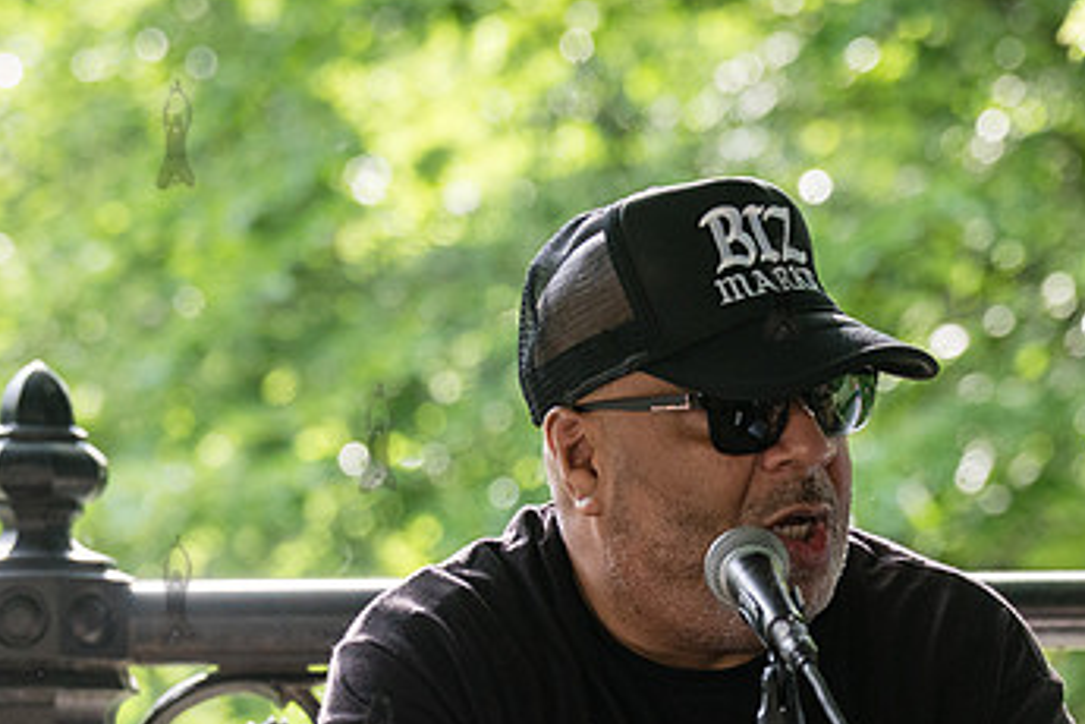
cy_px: 629
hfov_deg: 9.3
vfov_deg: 6.2
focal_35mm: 220
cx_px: 782
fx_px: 6630
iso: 1250
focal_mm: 105
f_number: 4
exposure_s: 1/500
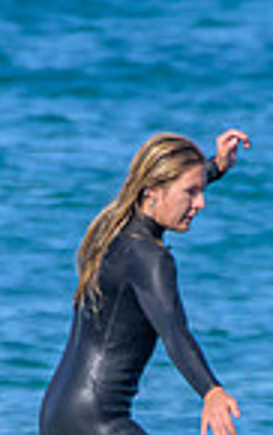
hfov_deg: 0.3
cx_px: 258
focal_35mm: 4080
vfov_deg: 0.5
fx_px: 48425
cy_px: 526
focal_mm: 1000
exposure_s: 1/2000
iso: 1250
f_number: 11
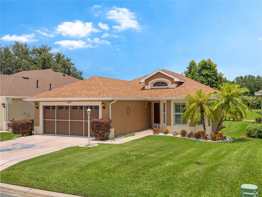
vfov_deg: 39.7
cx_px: 131
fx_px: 272
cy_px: 98
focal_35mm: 36
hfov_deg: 51.4
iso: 200
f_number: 4
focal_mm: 18
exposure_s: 1/2500
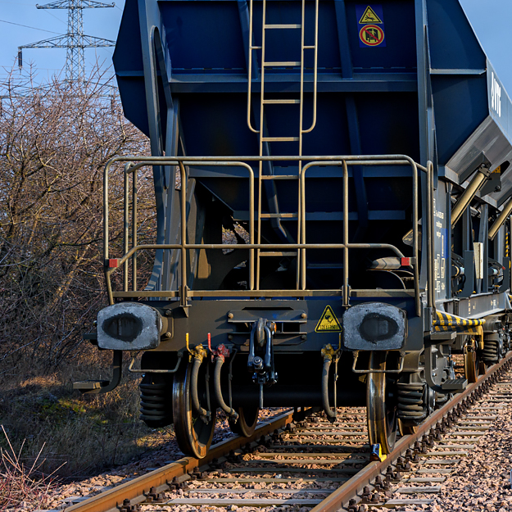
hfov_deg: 18.4
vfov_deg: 18.7
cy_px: 195
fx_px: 1556
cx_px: 469
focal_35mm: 93
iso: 200
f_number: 11
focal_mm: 38
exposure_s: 1/160
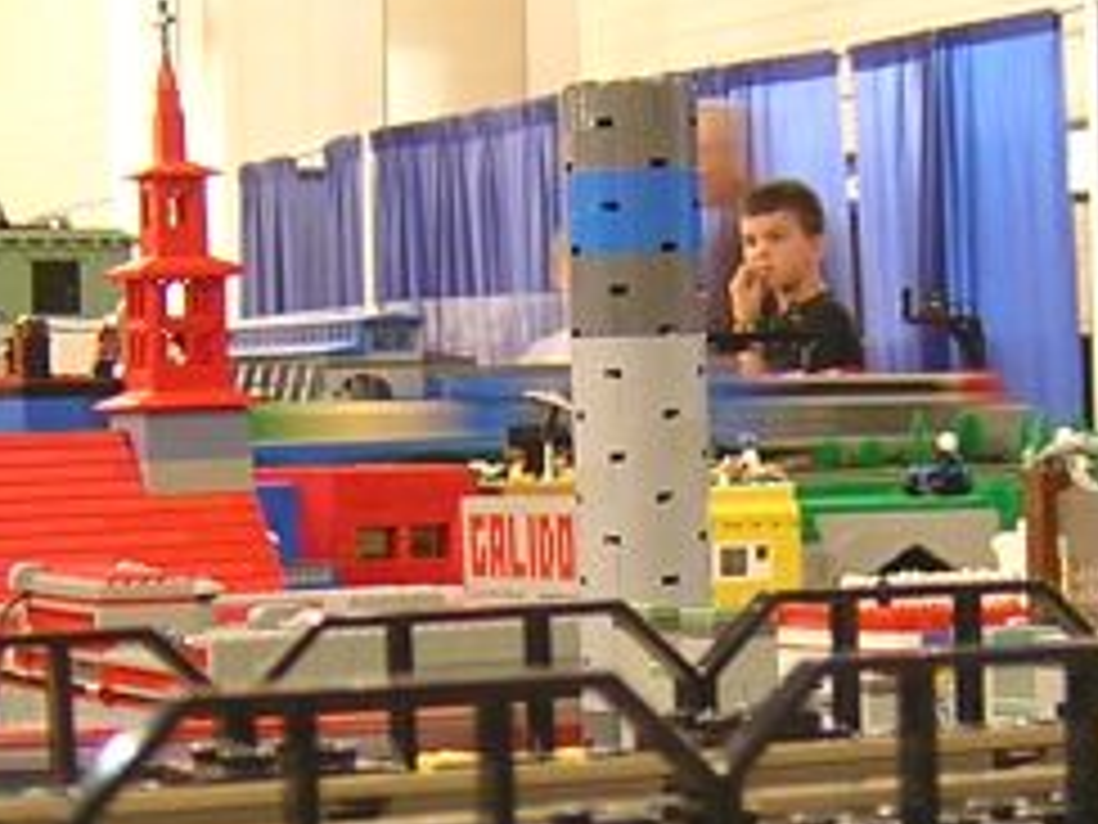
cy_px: 576
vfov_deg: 12.5
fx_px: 3743
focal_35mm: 118
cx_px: 788
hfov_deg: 16.6
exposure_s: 1/3.8
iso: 100
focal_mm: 4.7
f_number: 2.6
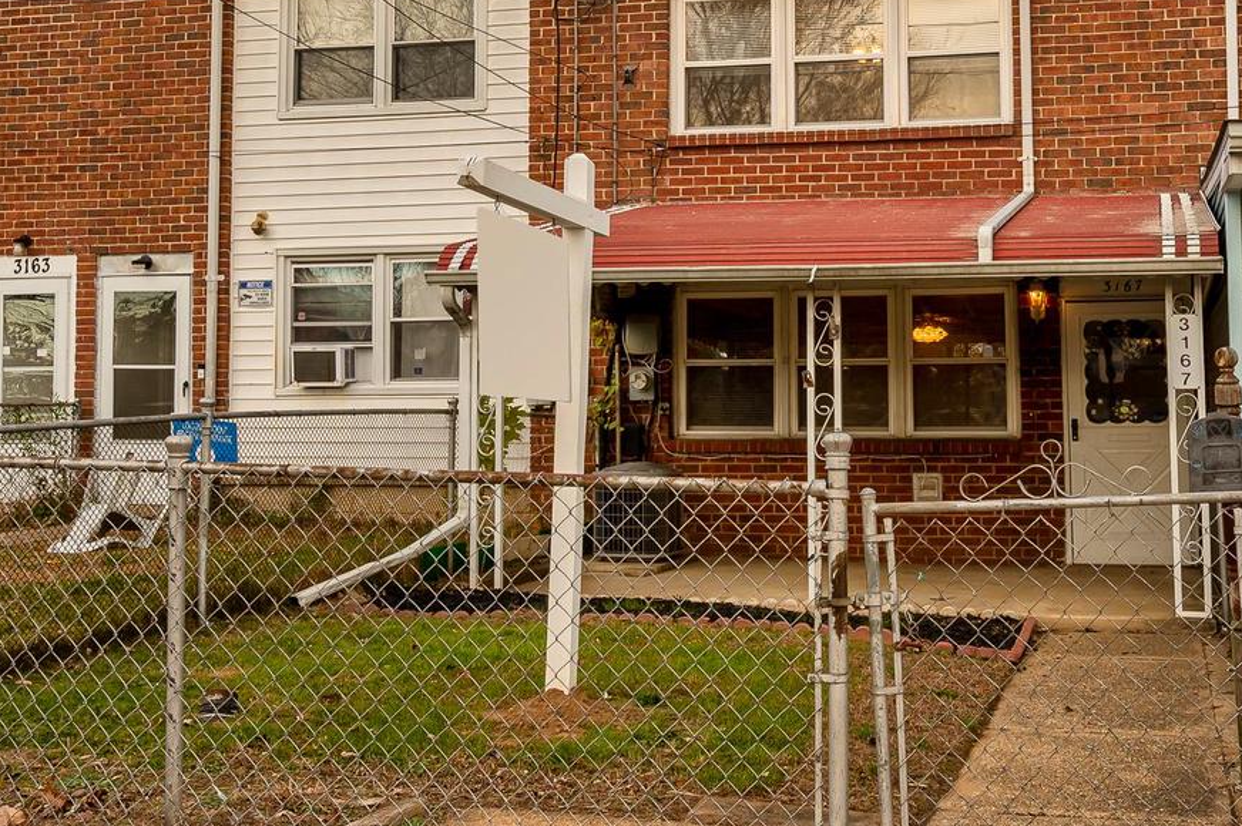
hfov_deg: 48.7
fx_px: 1338
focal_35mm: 39
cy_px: 324
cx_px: 857
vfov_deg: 34.2
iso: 320
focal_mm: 23.5
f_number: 11
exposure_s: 1/125
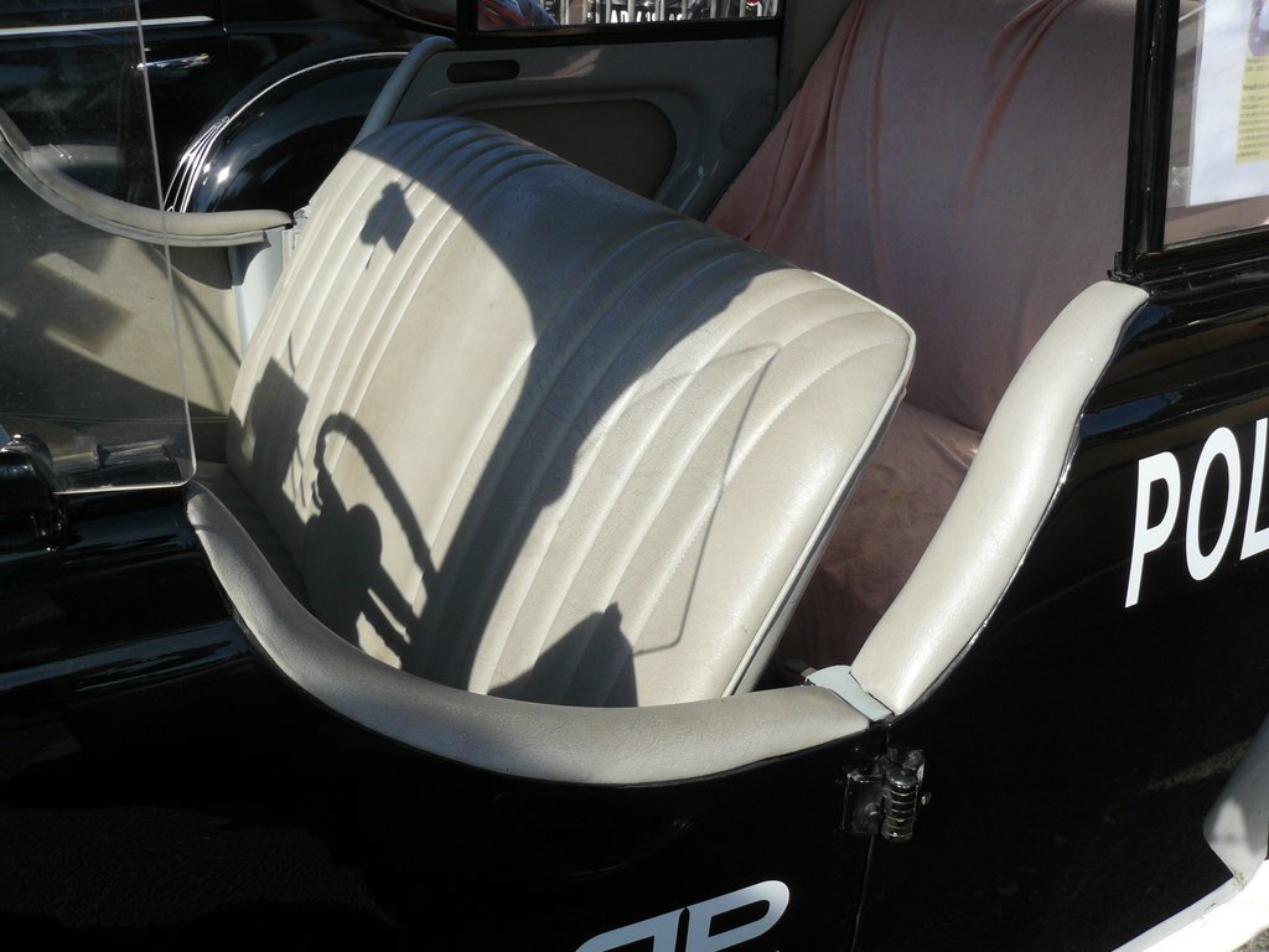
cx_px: 634
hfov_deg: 51.4
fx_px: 1320
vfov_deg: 39.7
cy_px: 476
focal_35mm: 36
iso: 100
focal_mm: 6
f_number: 5.6
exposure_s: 1/250
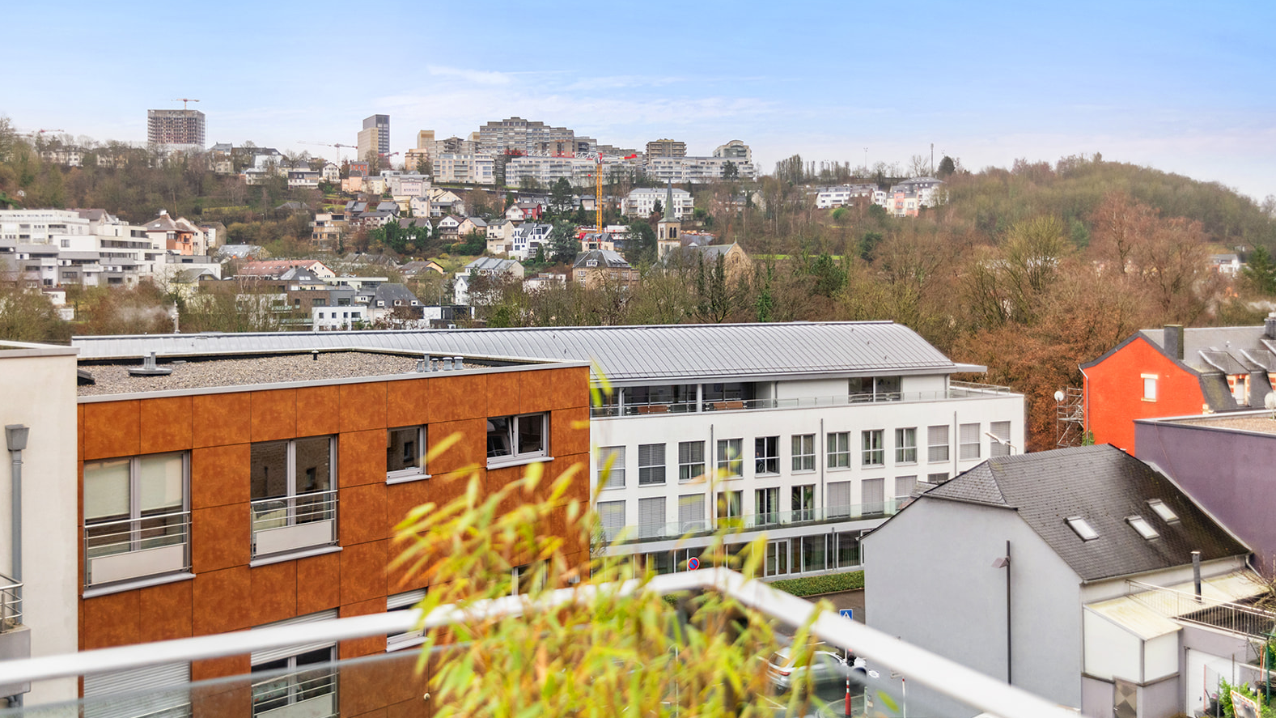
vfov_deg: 34.6
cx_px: 630
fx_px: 1150
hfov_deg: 58.0
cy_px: 311
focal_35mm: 34
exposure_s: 1/1600
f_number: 3.2
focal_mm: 32
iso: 1250
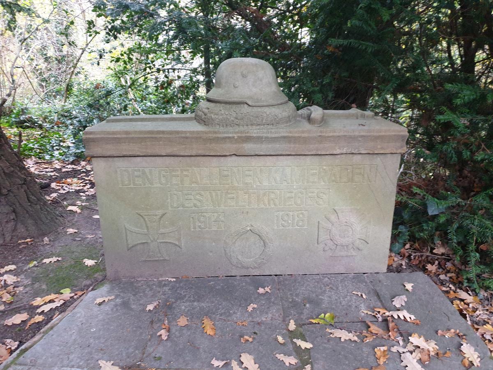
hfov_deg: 67.3
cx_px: 246
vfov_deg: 53.1
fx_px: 370
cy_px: 185
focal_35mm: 26
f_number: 1.5
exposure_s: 1/22
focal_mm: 4.3
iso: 250
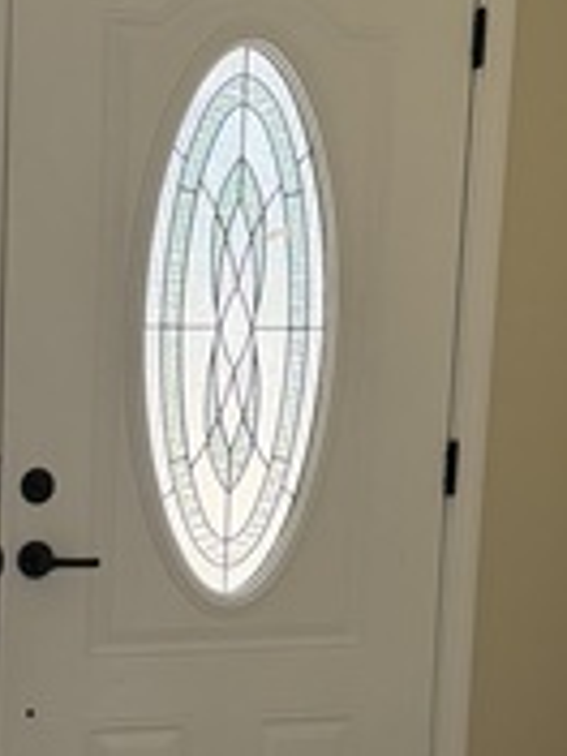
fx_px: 1987
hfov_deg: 15.7
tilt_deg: -8.9
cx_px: -73
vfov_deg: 21.2
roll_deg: -0.7
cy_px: 634
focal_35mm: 91
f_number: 1.78
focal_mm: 6.76
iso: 200
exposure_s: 1/132
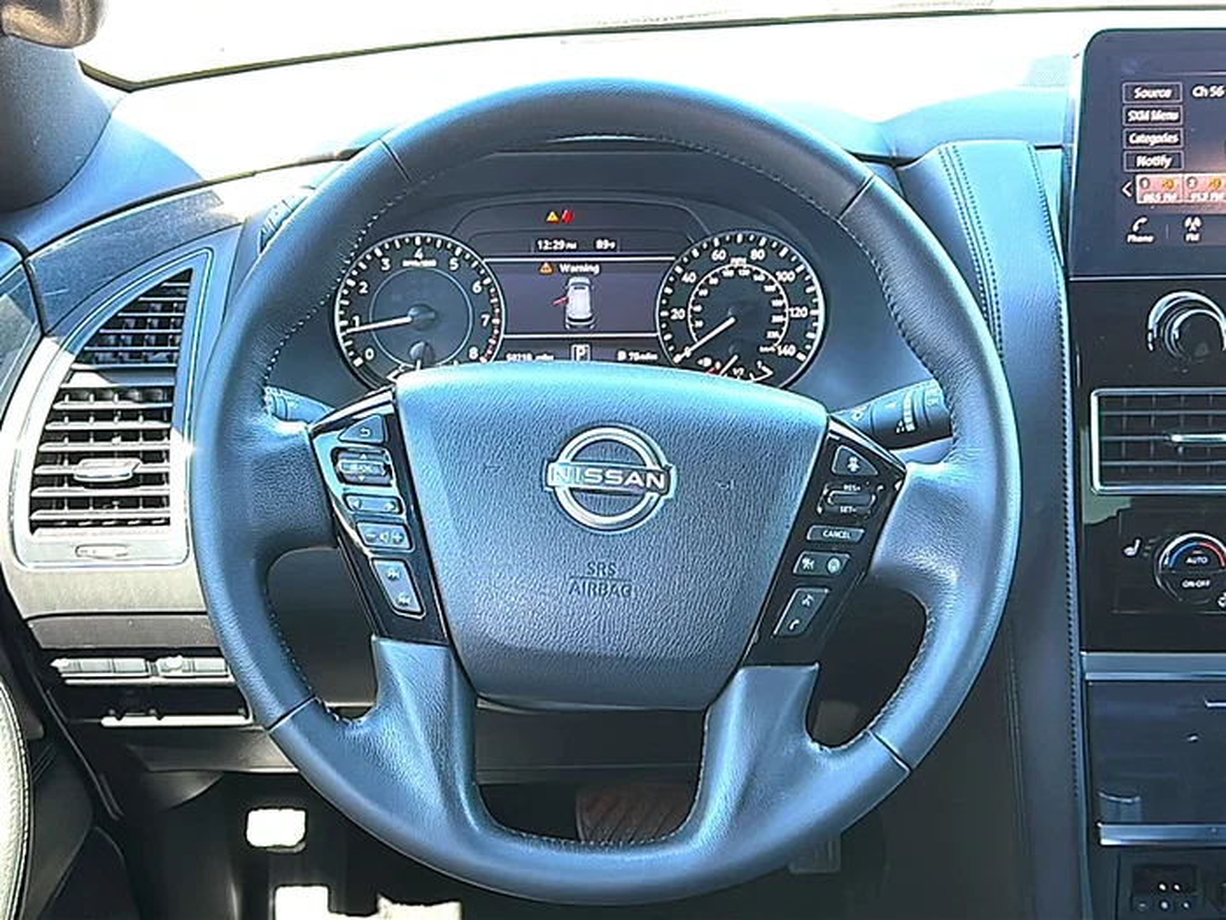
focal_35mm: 42
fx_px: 1488
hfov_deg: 44.8
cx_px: 613
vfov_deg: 34.3
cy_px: 460
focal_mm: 6.86
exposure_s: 1/77
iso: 125
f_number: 1.78
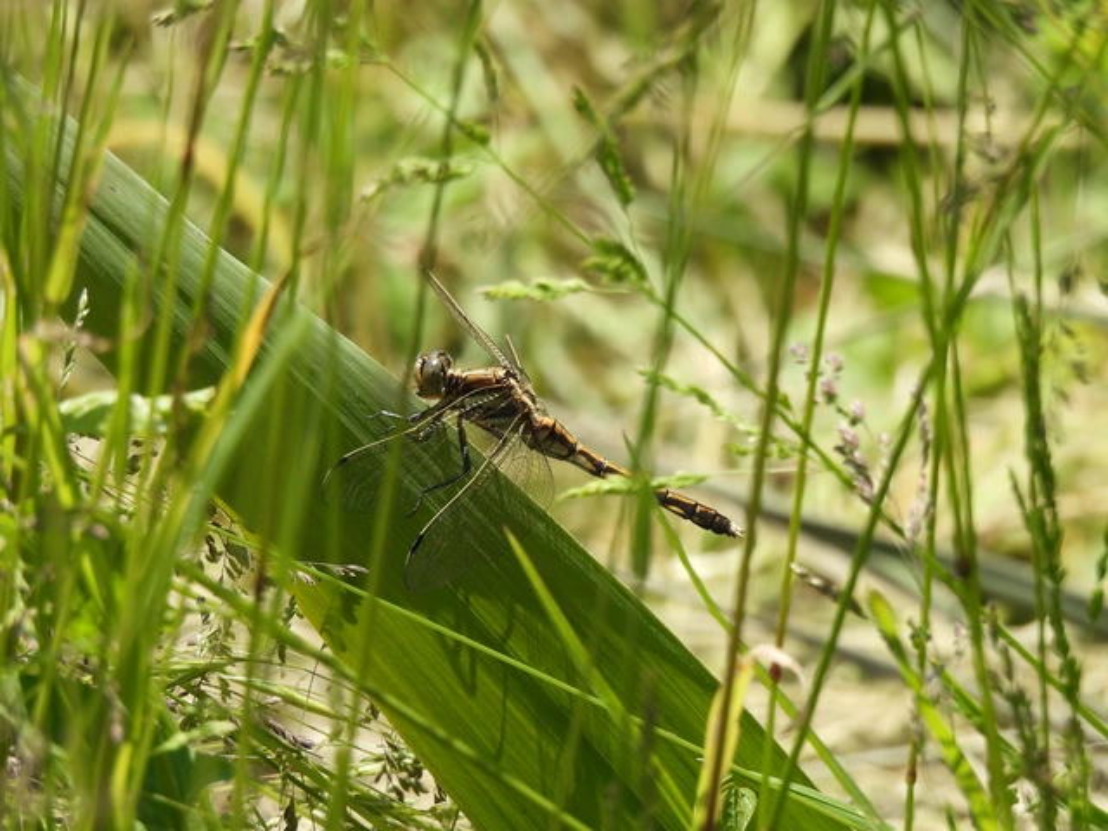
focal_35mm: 800
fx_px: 25607
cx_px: 554
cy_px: 416
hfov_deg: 2.5
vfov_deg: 1.9
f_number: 6.3
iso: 100
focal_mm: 143
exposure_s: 1/320
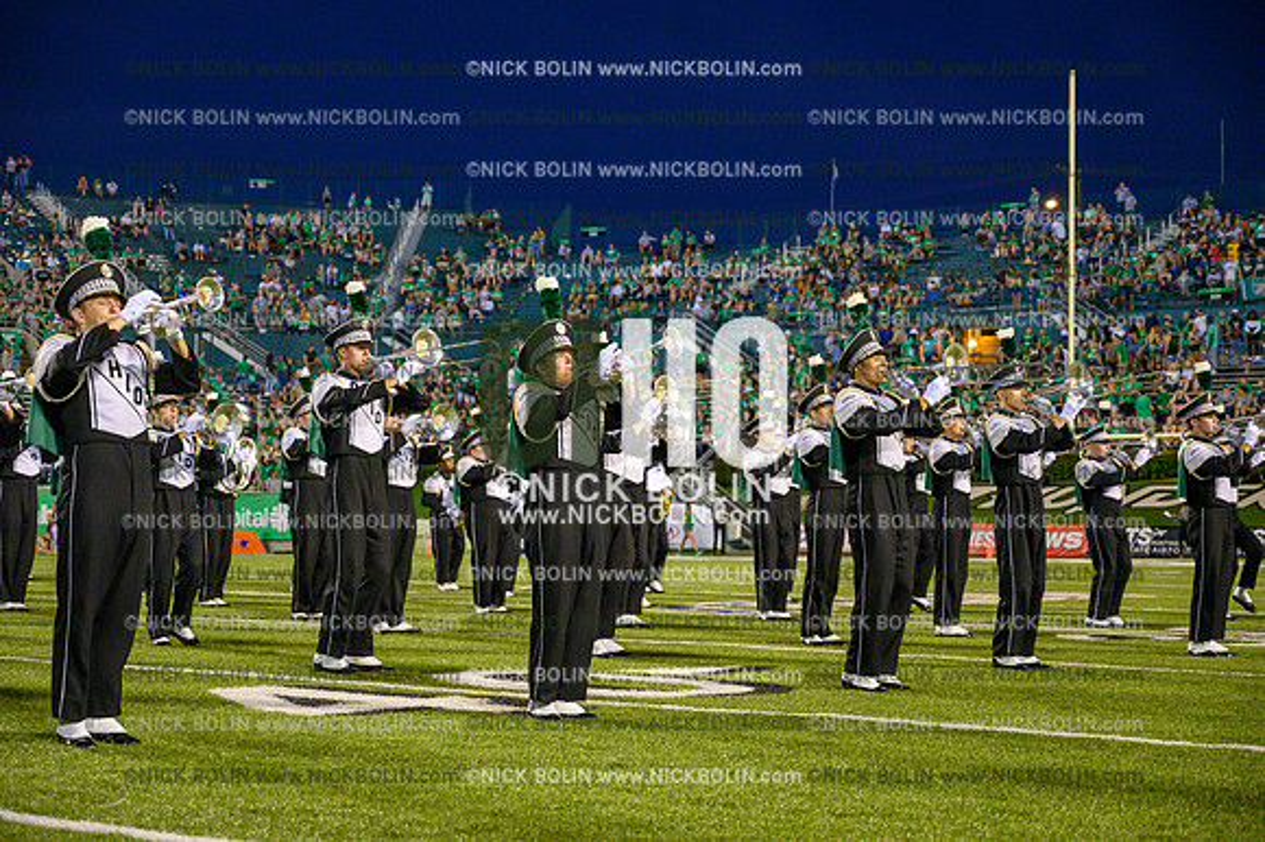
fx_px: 2212
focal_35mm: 63
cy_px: 421
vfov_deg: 21.5
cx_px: 632
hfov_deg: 31.9
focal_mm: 63
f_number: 4
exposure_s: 1/500
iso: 5000
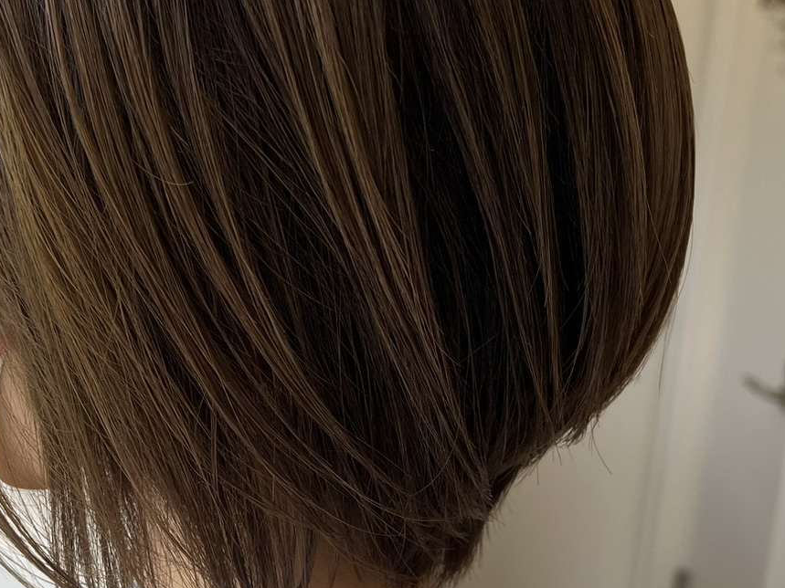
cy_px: 261
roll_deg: -4.9
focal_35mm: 62
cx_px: 196
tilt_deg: -11.1
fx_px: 1406
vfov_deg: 23.6
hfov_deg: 30.7
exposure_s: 1/337
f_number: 1.5
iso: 50
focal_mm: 5.7
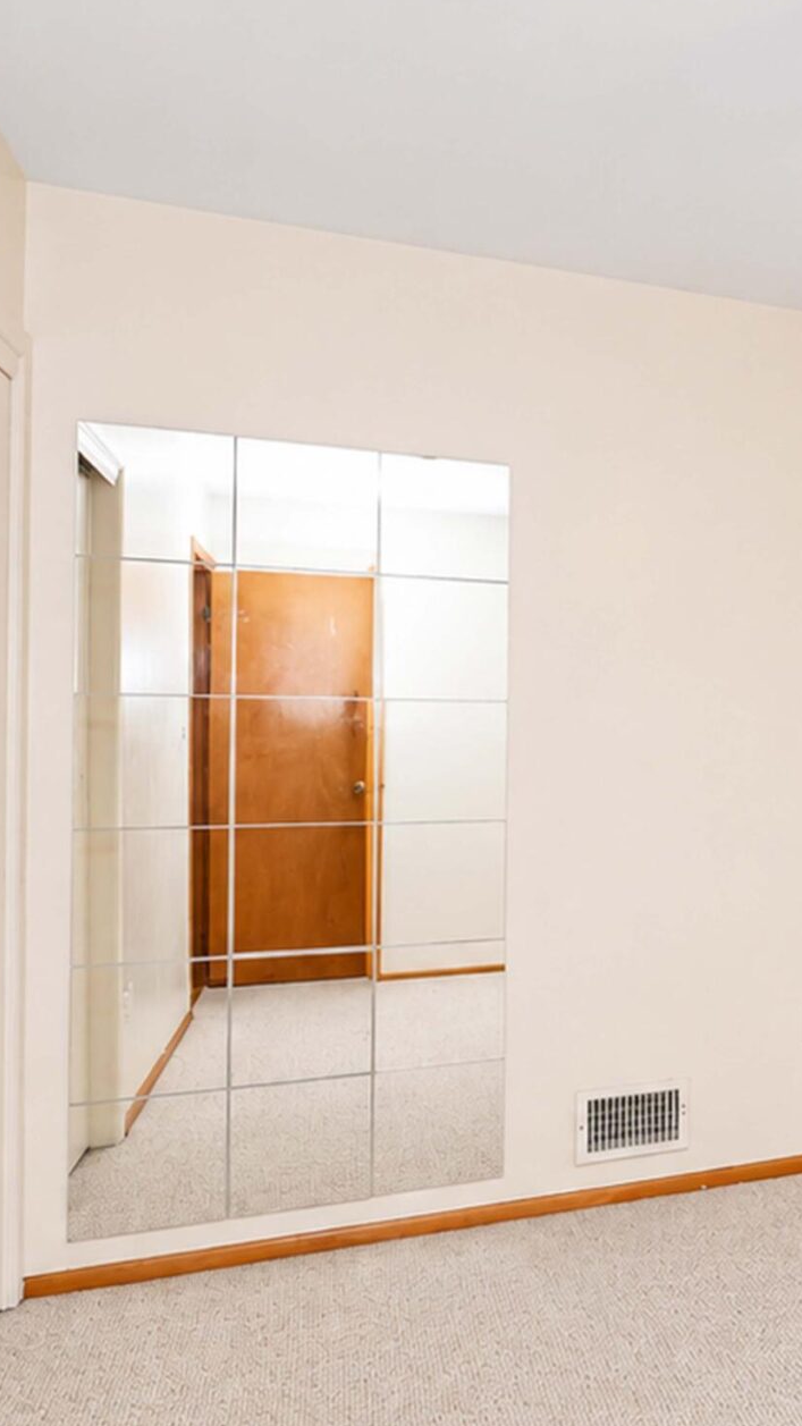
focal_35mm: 32
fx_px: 1210
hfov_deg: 31.2
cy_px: 720
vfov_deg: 61.0
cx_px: 949
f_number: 8
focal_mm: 10
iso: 2000
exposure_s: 1/60
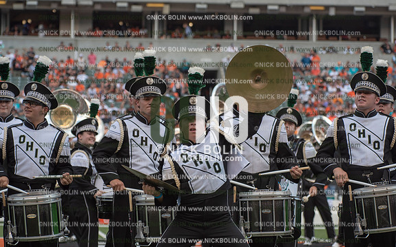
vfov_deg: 9.1
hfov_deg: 14.5
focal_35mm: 144
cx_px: 199
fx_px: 1554
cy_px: 129
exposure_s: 1/1250
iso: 400
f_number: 5.6
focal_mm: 140
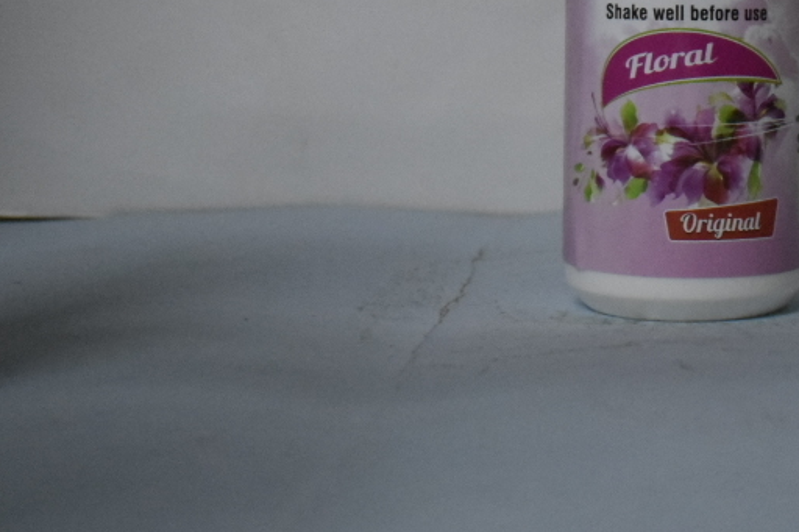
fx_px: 2108
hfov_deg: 21.0
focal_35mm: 95
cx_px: 713
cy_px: -142
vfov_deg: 13.9
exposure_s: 1/125
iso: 3200
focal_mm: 20
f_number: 3.8
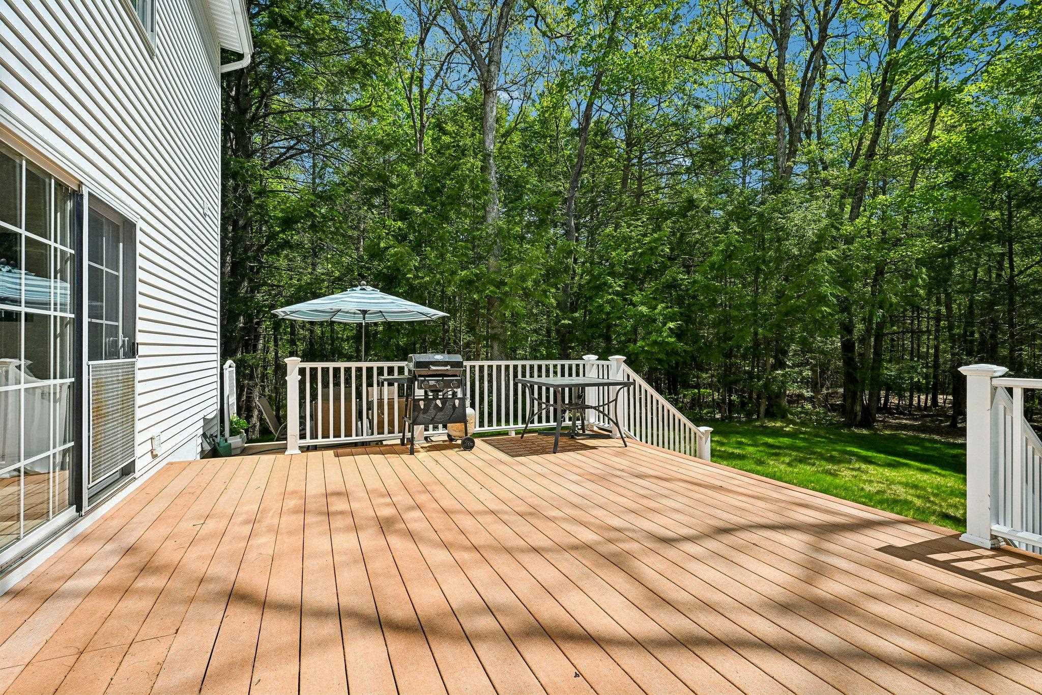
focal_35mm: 16
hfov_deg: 96.7
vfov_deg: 73.7
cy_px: 348
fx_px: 463
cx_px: 521
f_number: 8
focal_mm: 16
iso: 400
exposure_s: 1/1000
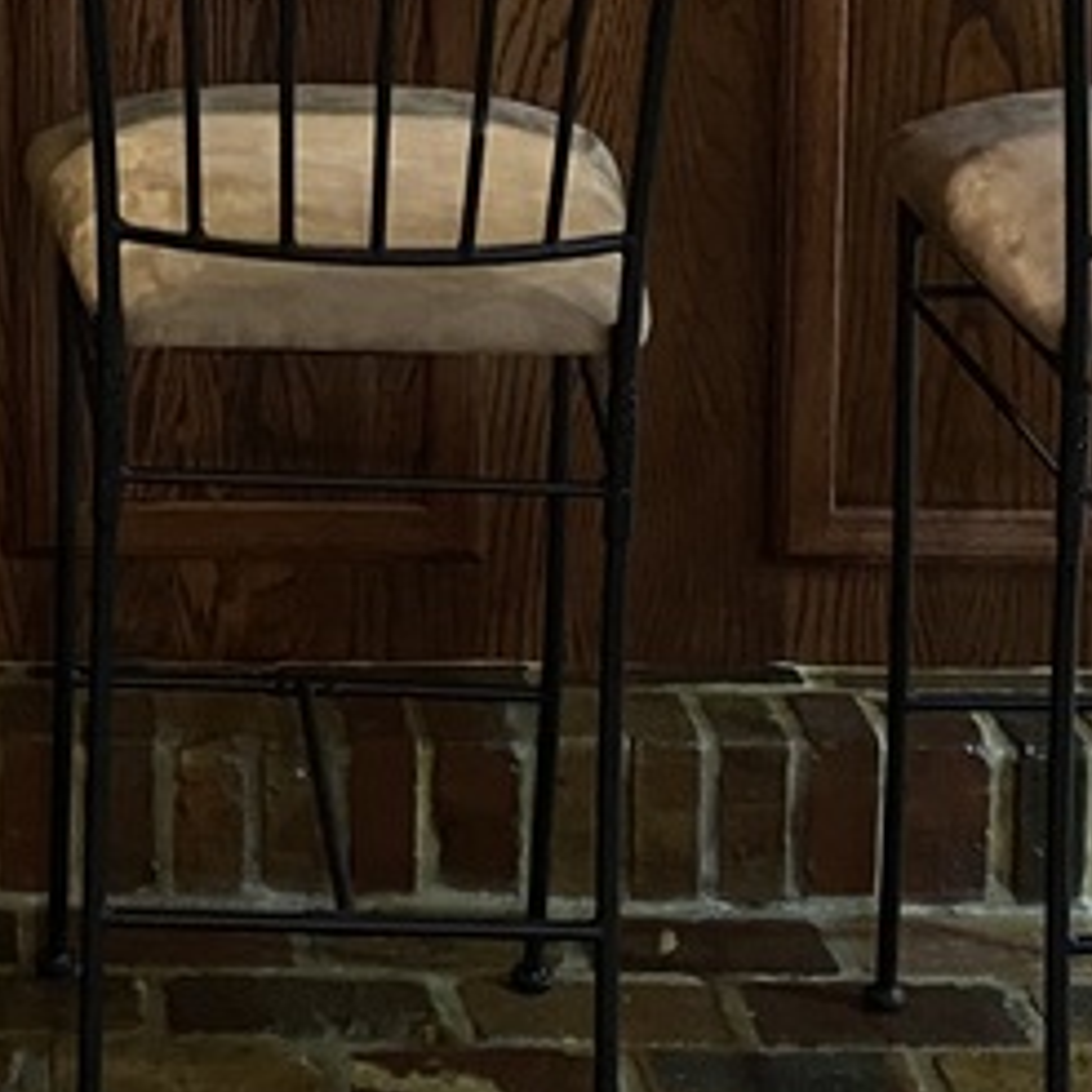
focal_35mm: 101
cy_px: -404
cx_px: -124
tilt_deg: -5.8
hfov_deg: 16.7
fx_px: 3605
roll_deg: -0.1
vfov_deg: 16.1
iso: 1000
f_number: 1.8
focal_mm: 4.25
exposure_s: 1/30
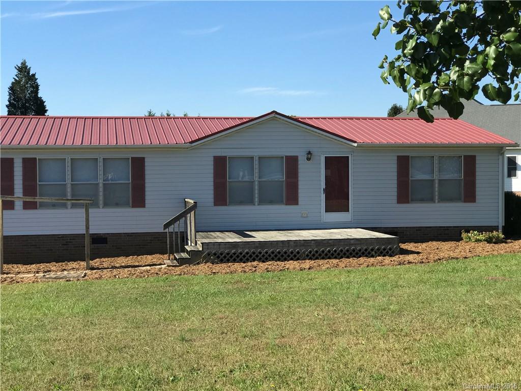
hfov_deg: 33.8
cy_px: 196
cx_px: 260
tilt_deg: -2.4
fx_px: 858
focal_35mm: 57
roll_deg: +0.2
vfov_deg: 25.7
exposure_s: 1/709
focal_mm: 6.6
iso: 20
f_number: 2.8
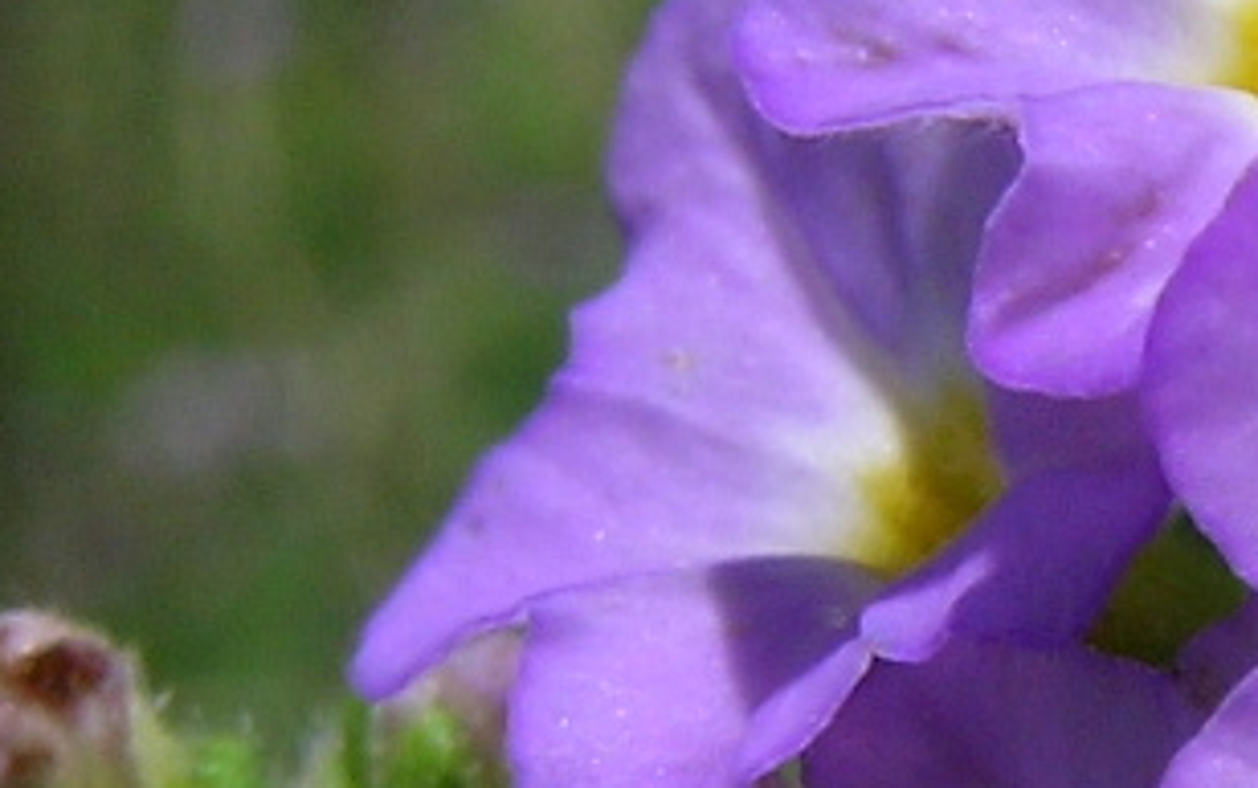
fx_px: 2951
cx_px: 1811
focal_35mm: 86
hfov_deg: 20.9
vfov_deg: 15.2
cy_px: 506
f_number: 7.9
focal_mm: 5.8
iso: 50
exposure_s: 1/375
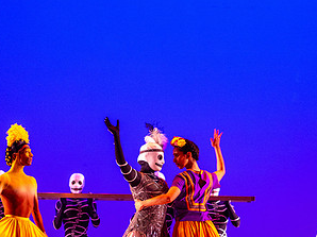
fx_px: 942
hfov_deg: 19.0
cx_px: 207
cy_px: 205
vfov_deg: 14.2
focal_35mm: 103
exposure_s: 1/200
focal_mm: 55
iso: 800
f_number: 1.8
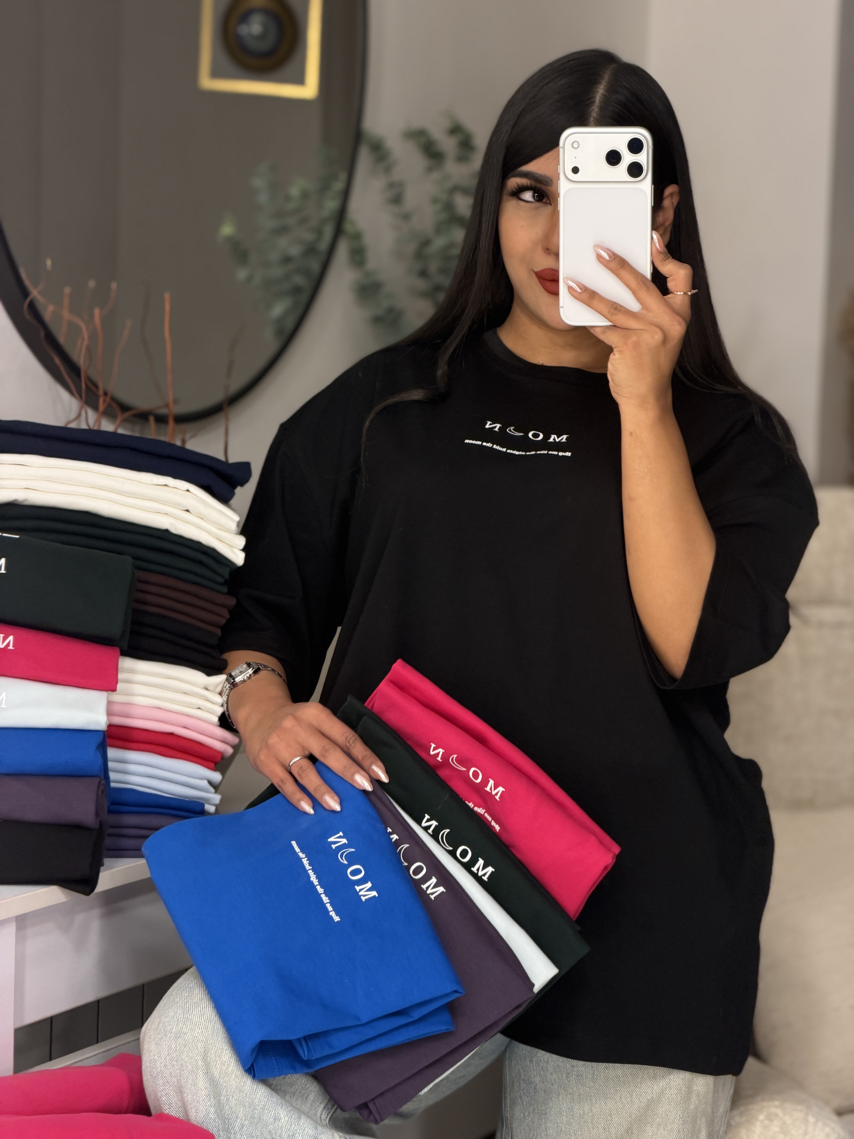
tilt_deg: -9.2
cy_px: 570
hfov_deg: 14.8
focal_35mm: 100
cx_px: 427
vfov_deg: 19.6
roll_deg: -2.3
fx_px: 3289
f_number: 2.8
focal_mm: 16.89
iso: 80
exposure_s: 1/100
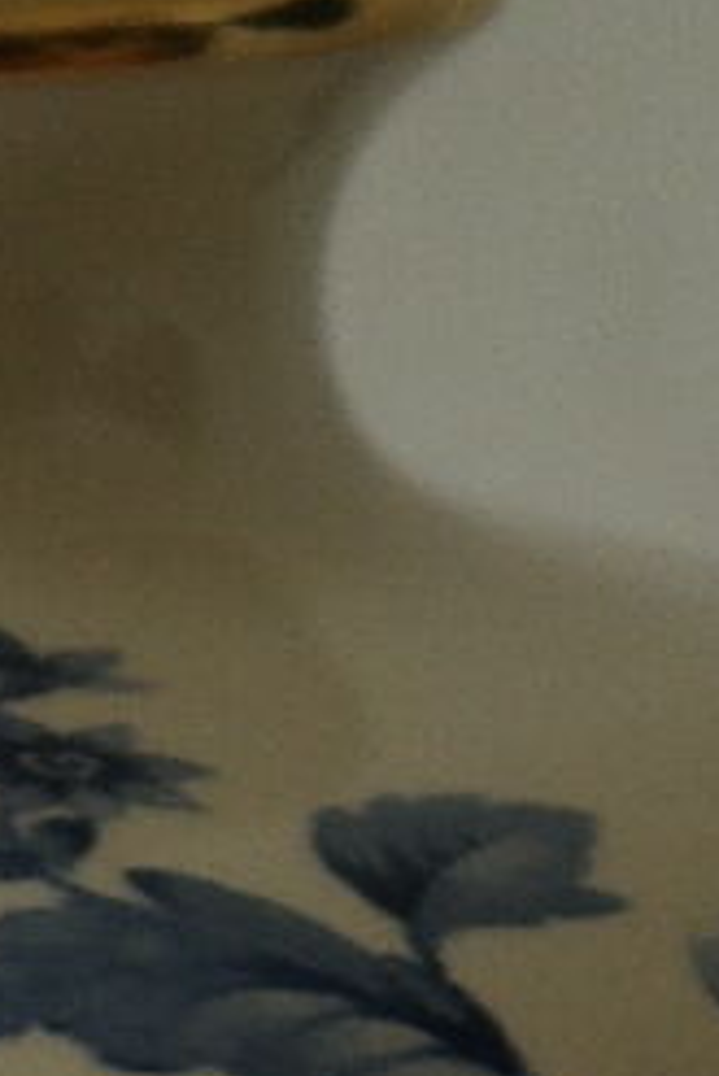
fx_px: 16124
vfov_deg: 3.7
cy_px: 2884
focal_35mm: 539
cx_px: -588
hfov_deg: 2.5
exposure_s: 1/30
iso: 400
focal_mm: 50
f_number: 5.6
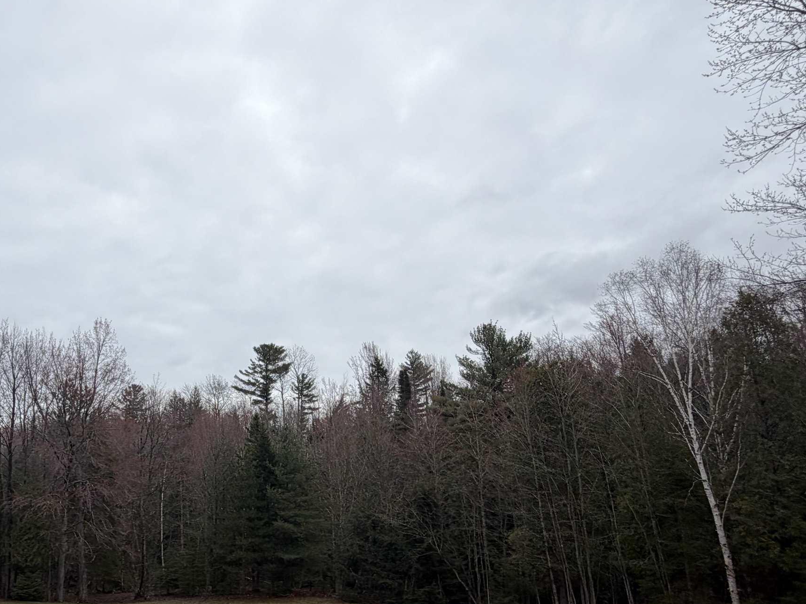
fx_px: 582
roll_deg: -0.4
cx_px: 245
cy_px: 416
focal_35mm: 25
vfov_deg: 53.5
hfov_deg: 66.8
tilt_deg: +7.5
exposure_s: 1/830
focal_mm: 2.22
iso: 20
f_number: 2.2
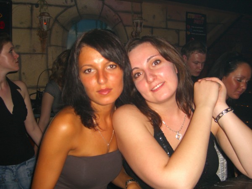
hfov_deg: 49.0
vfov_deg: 37.7
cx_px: 126
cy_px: 94
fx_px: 277
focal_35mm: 38
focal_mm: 7.9
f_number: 2.8
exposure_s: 1/60
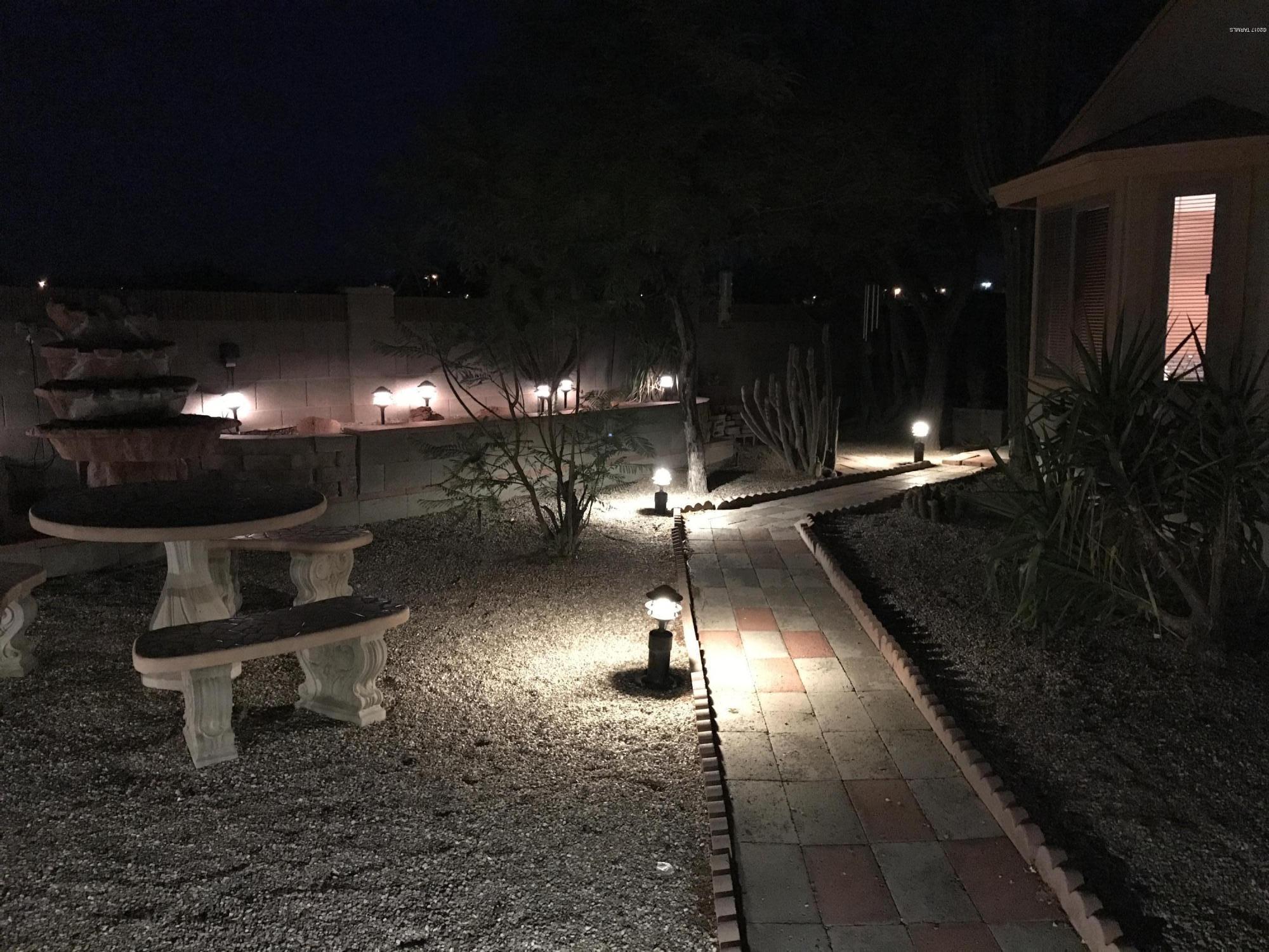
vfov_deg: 49.7
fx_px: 1026
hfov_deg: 63.4
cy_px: 476
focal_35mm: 28
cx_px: 634
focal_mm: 3.99
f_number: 1.8
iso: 320
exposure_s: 1/4
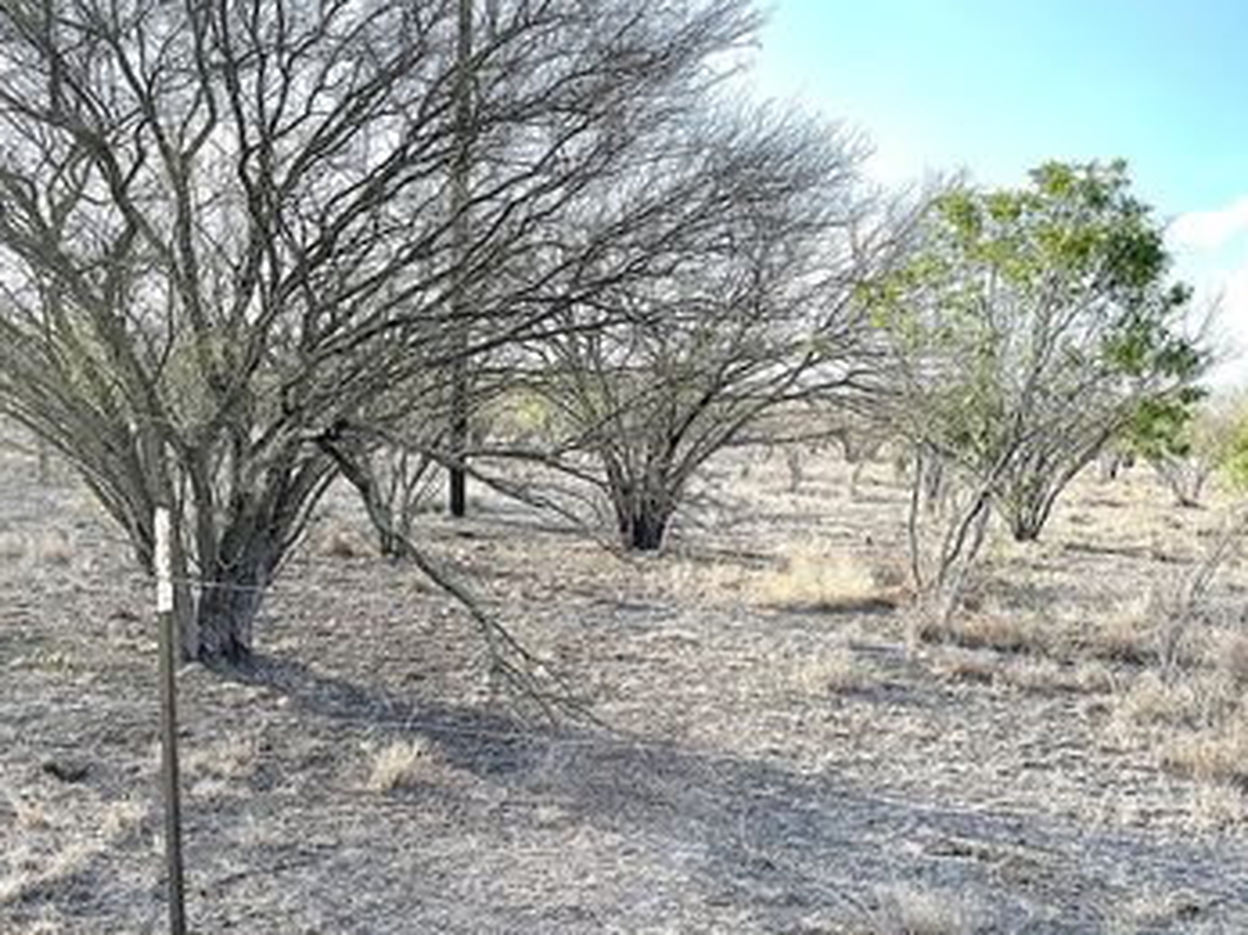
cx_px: 597
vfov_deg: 39.5
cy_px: 541
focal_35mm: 36
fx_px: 1297
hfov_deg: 51.4
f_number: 1.6
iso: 32
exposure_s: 1/1642
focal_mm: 5.1
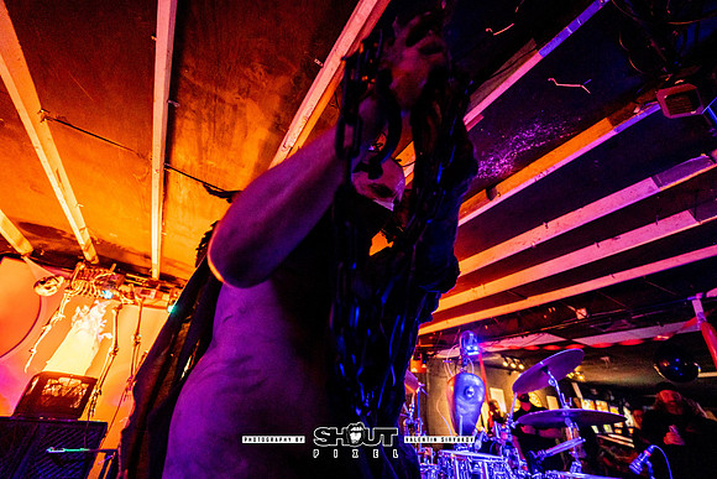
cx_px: 358
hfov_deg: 104.2
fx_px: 279
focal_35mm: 14
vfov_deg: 81.2
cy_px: 240
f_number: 2.8
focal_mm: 14
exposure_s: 1/160
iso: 2500
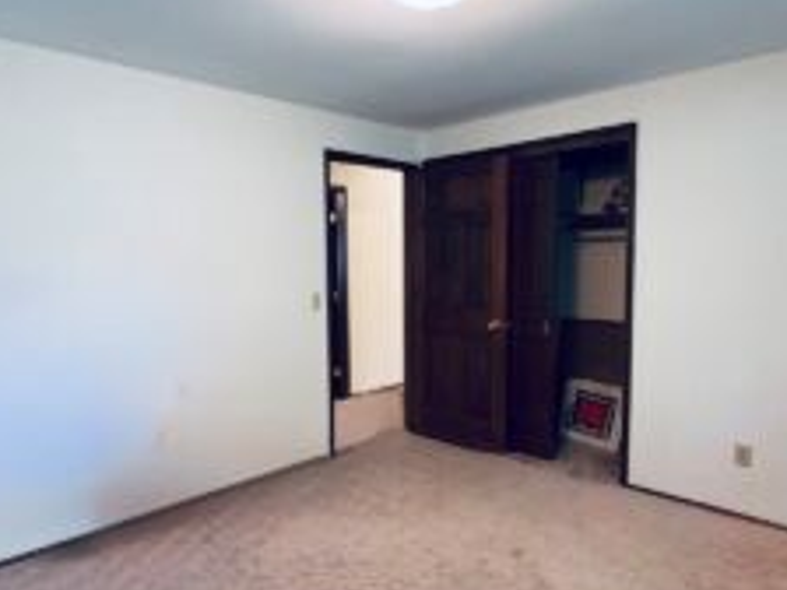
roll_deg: +0.6
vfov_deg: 54.8
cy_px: 313
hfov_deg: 69.4
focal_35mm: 25
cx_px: 376
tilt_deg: -5.0
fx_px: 568
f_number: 2.2
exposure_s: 1/60
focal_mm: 2.22
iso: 400
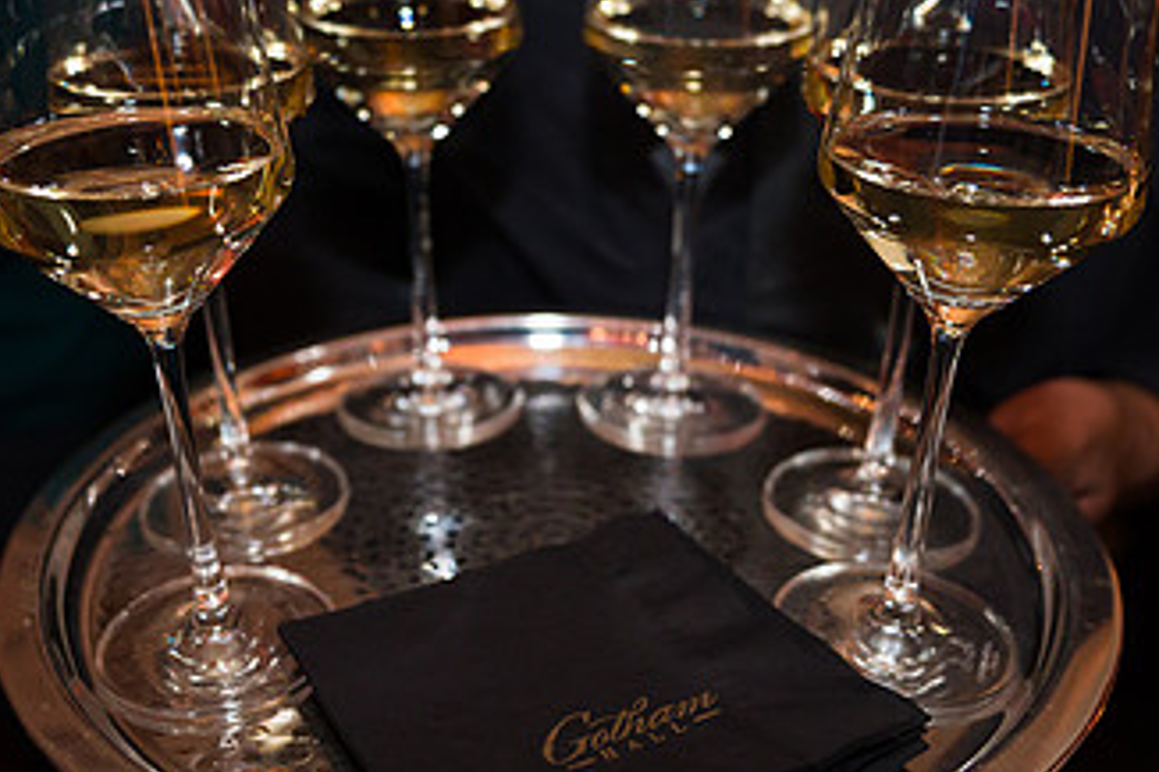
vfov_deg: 28.0
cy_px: 306
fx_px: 1544
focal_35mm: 48
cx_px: 498
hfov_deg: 41.0
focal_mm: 27
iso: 1600
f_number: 3.2
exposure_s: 1/200
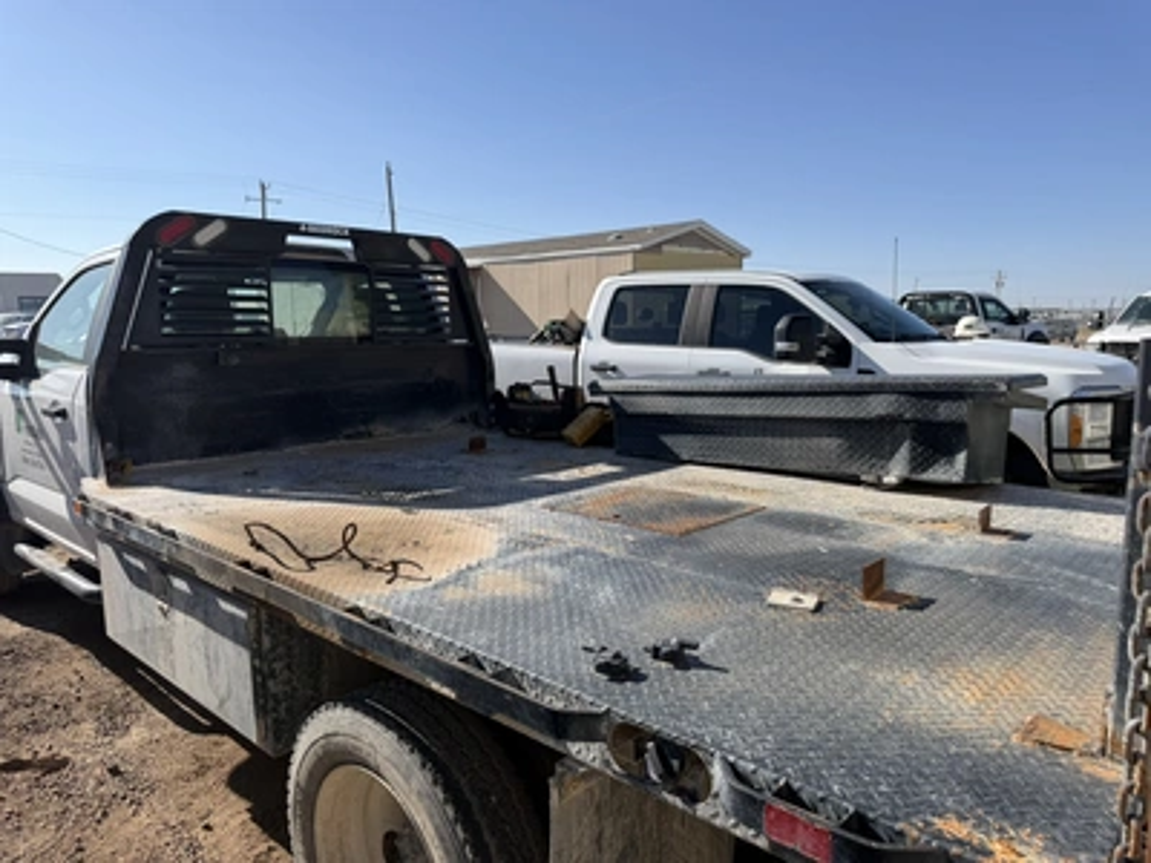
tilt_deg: -4.7
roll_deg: +0.4
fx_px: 798
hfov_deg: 71.6
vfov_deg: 56.8
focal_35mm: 24
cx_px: 576
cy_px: 432
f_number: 1.78
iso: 80
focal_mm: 6.76
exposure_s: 1/4405
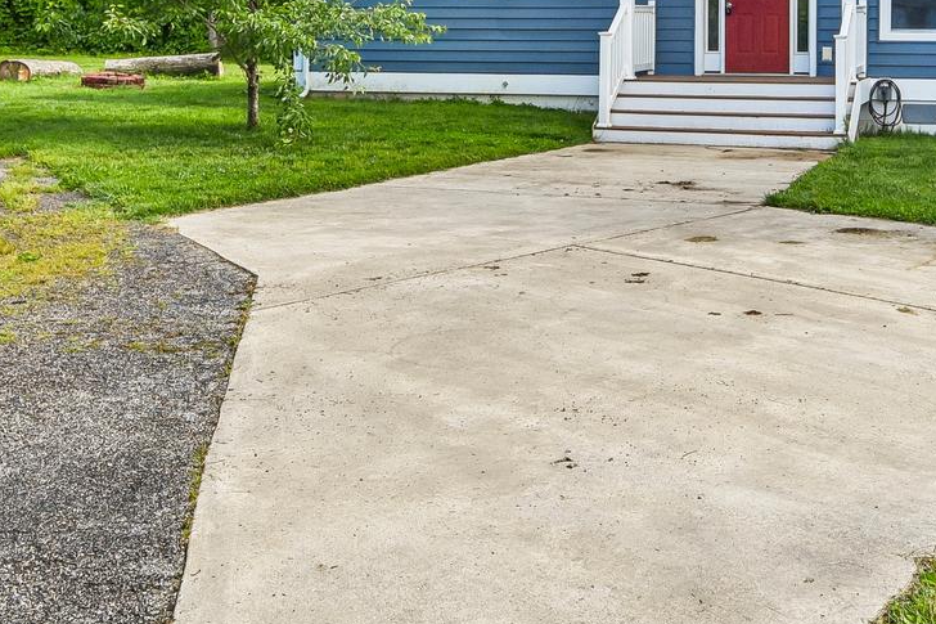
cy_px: 37
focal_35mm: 45
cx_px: 756
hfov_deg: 41.6
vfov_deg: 28.4
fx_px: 1170
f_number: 8
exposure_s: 1/800
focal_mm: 16
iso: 400
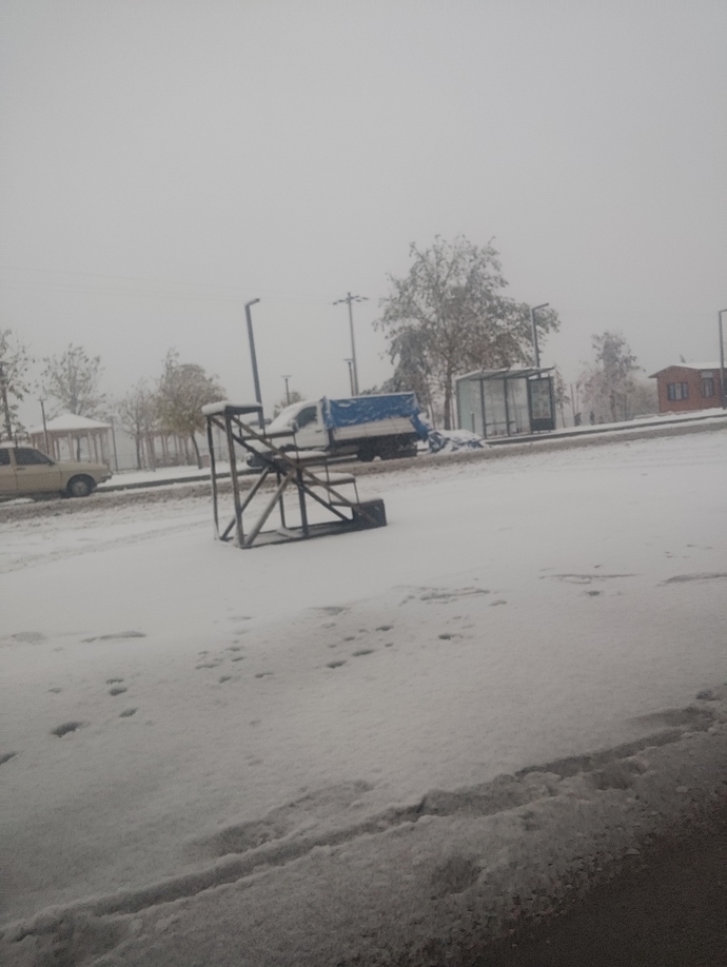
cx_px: 364
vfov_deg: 81.7
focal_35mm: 20
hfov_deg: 66.0
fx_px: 559
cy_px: 484
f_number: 2.45
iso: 50
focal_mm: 3.49
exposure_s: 1/133
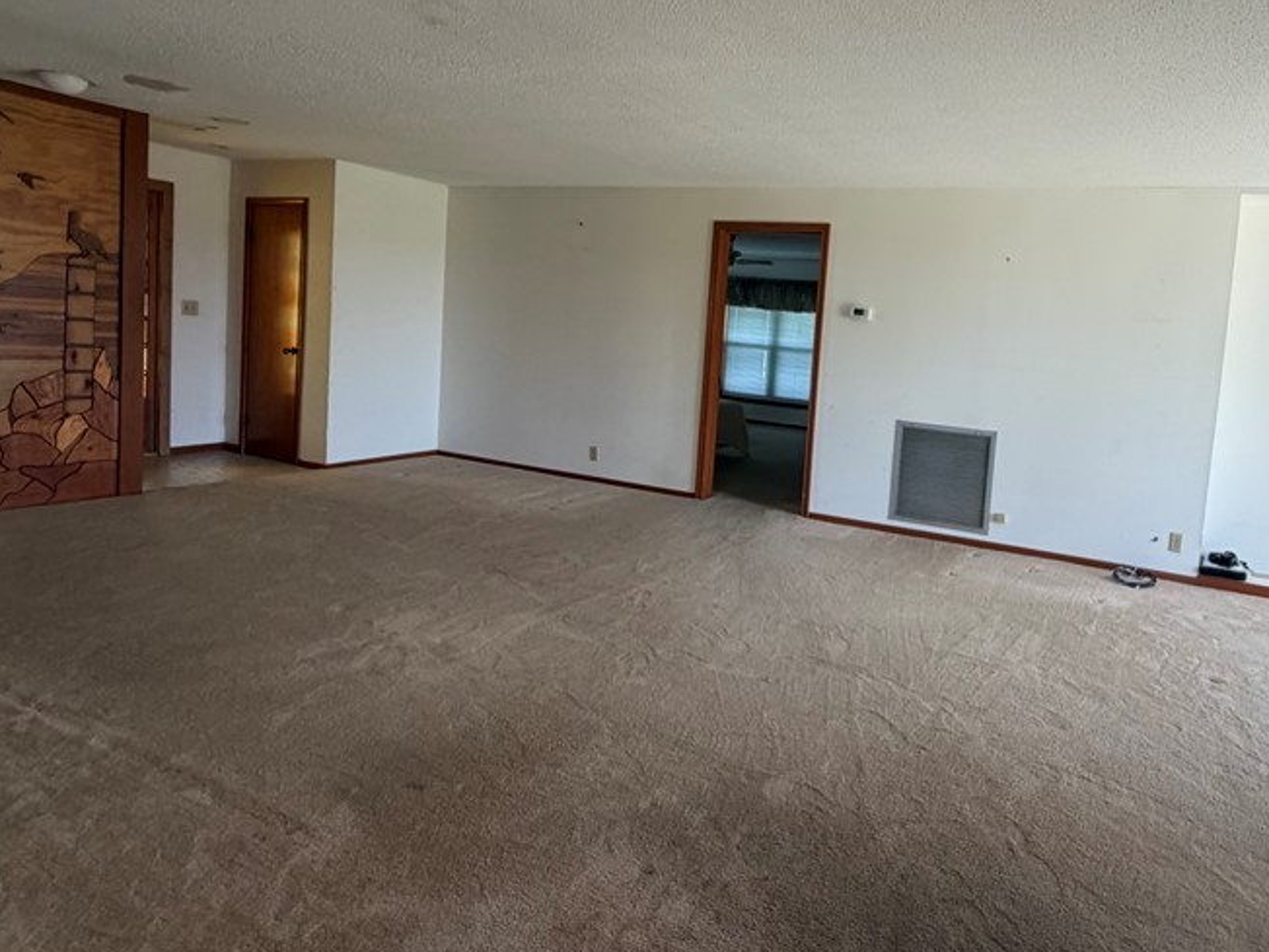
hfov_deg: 74.2
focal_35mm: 22
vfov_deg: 60.6
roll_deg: -3.3
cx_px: 837
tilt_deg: -2.6
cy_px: 387
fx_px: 807
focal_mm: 2.22
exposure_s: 1/89
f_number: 2.2
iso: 320
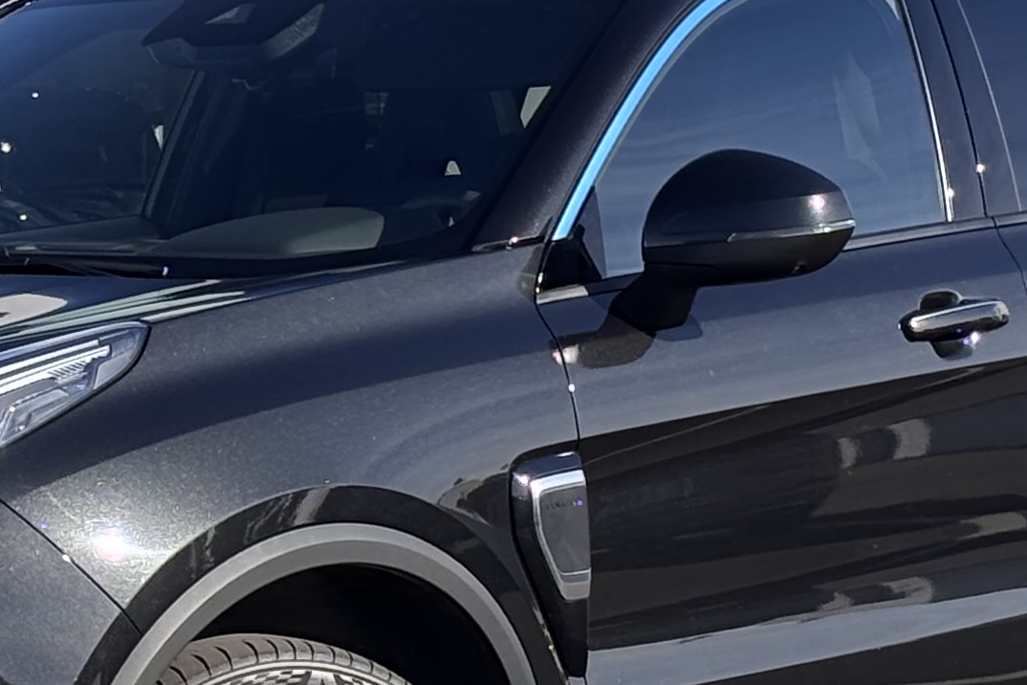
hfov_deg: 10.1
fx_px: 5791
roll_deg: +0.4
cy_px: 157
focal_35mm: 203
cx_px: 368
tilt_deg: +0.0
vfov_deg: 6.8
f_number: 1.6
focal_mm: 5.96
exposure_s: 1/3205
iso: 40
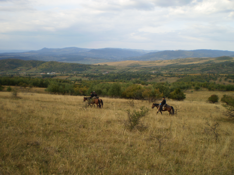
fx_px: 243
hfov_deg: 51.4
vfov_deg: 39.7
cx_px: 117
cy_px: 88
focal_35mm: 36
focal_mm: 6.3
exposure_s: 1/400
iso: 64
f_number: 3.1
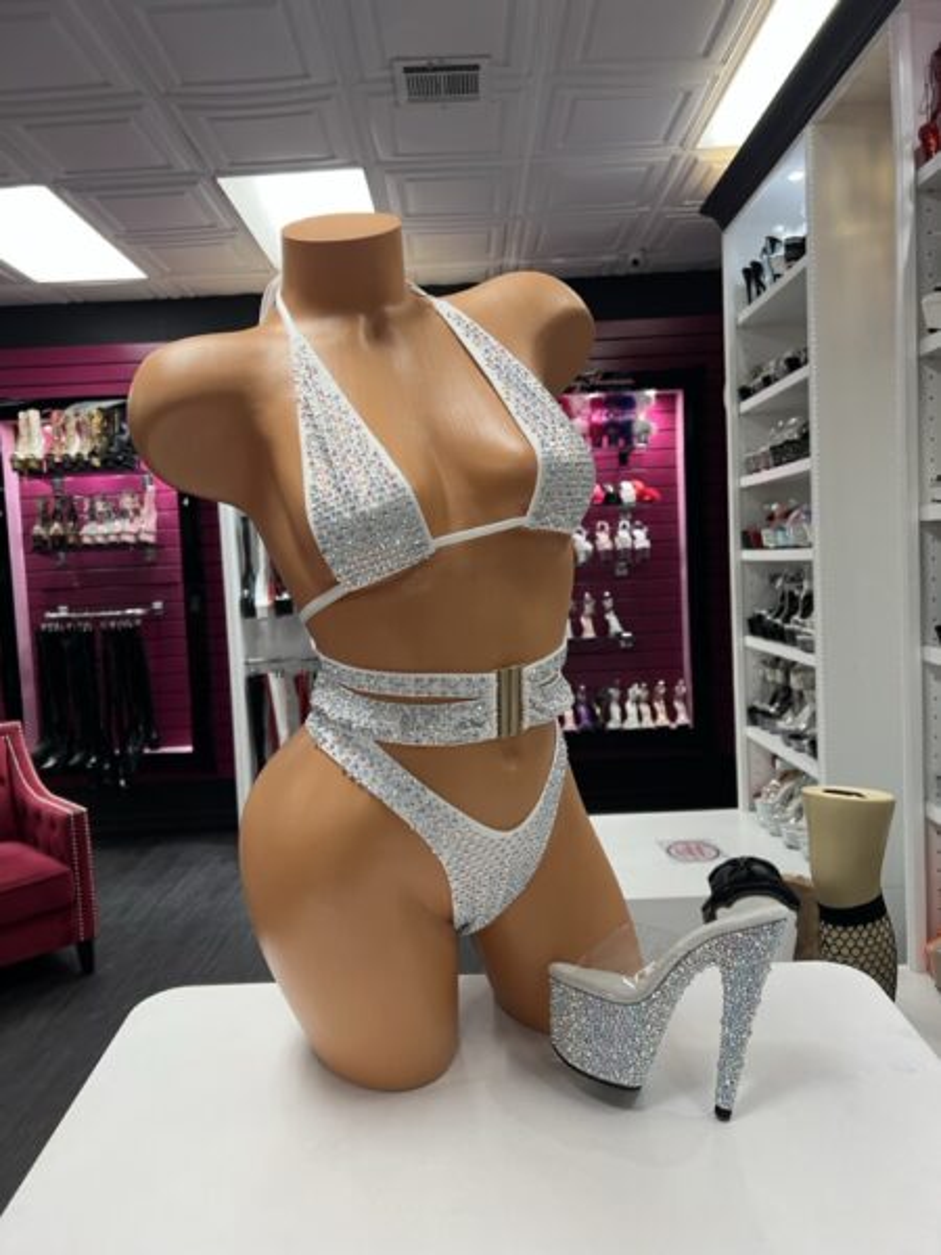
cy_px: 628
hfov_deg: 53.1
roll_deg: +3.3
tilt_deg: -4.0
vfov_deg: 67.3
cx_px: 470
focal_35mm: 26
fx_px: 942
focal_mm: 5.7
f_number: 1.5
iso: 80
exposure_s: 1/60
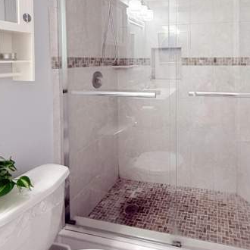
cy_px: 67
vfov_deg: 61.9
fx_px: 196
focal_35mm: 24
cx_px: 174
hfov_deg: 62.7
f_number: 2.2
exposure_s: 1/120
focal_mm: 2.22
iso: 320
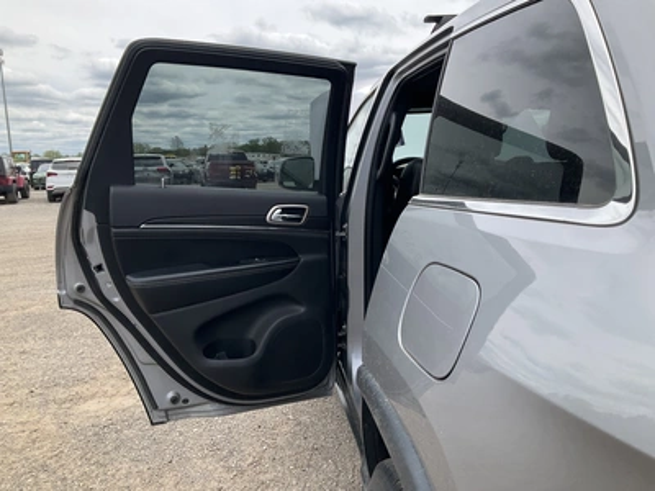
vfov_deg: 48.2
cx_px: 328
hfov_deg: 61.7
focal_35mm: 29
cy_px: 246
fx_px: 549
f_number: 1.8
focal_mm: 3
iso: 25
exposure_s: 1/962
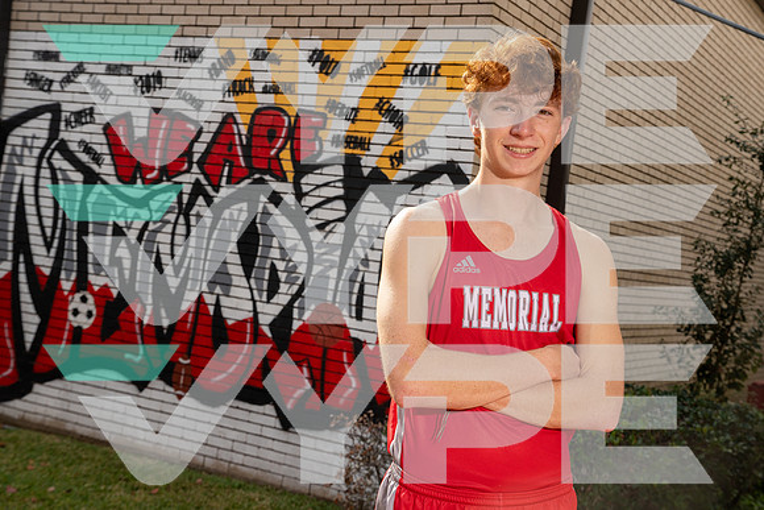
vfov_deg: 27.5
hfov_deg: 40.3
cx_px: 382
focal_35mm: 49
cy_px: 255
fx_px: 1040
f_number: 8
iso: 200
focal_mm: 49
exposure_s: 1/250
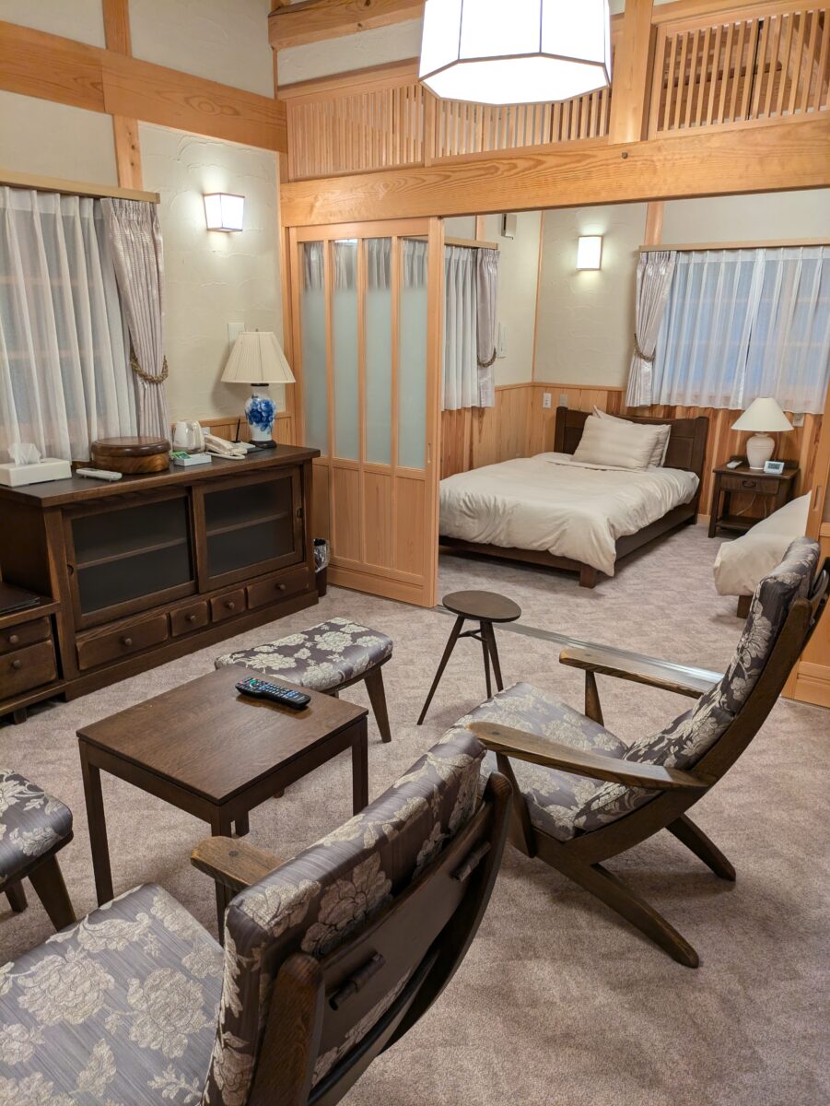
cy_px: 553
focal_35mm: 25
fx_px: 799
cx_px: 415
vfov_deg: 69.4
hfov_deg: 54.9
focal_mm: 5.43
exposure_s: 1/60
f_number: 1.89
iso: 84
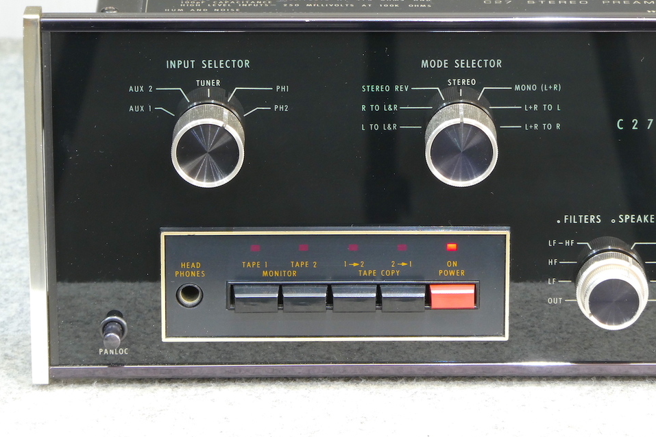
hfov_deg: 8.5
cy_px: 205
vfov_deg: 5.7
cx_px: 328
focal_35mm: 241
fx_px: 4391
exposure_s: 1/2.5
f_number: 5.6
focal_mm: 41.4
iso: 200
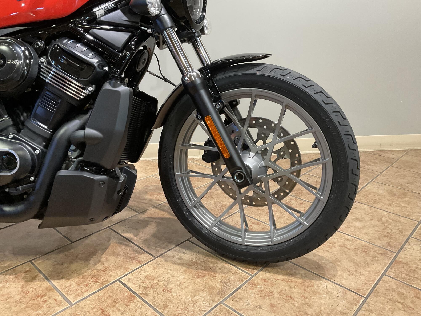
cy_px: 158
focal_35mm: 29
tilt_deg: -20.4
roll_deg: -0.1
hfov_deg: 61.7
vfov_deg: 48.2
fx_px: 353
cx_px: 210
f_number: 1.8
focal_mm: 3
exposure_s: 1/60
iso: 160
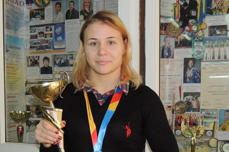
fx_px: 331
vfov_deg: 25.6
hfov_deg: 38.1
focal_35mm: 52
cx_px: 100
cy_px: 117
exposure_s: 1/30
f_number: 3.3
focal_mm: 6.2
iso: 200
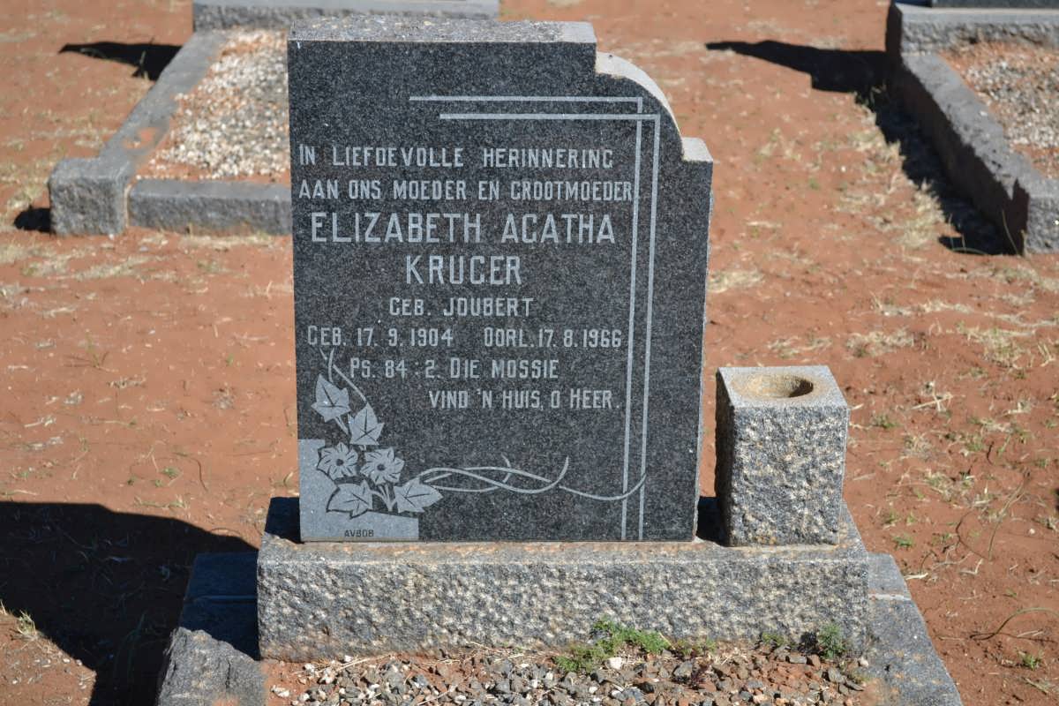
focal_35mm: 66
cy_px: 353
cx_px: 530
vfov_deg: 20.6
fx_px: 1941
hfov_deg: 30.5
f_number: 5.6
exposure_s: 1/125
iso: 110
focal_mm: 44
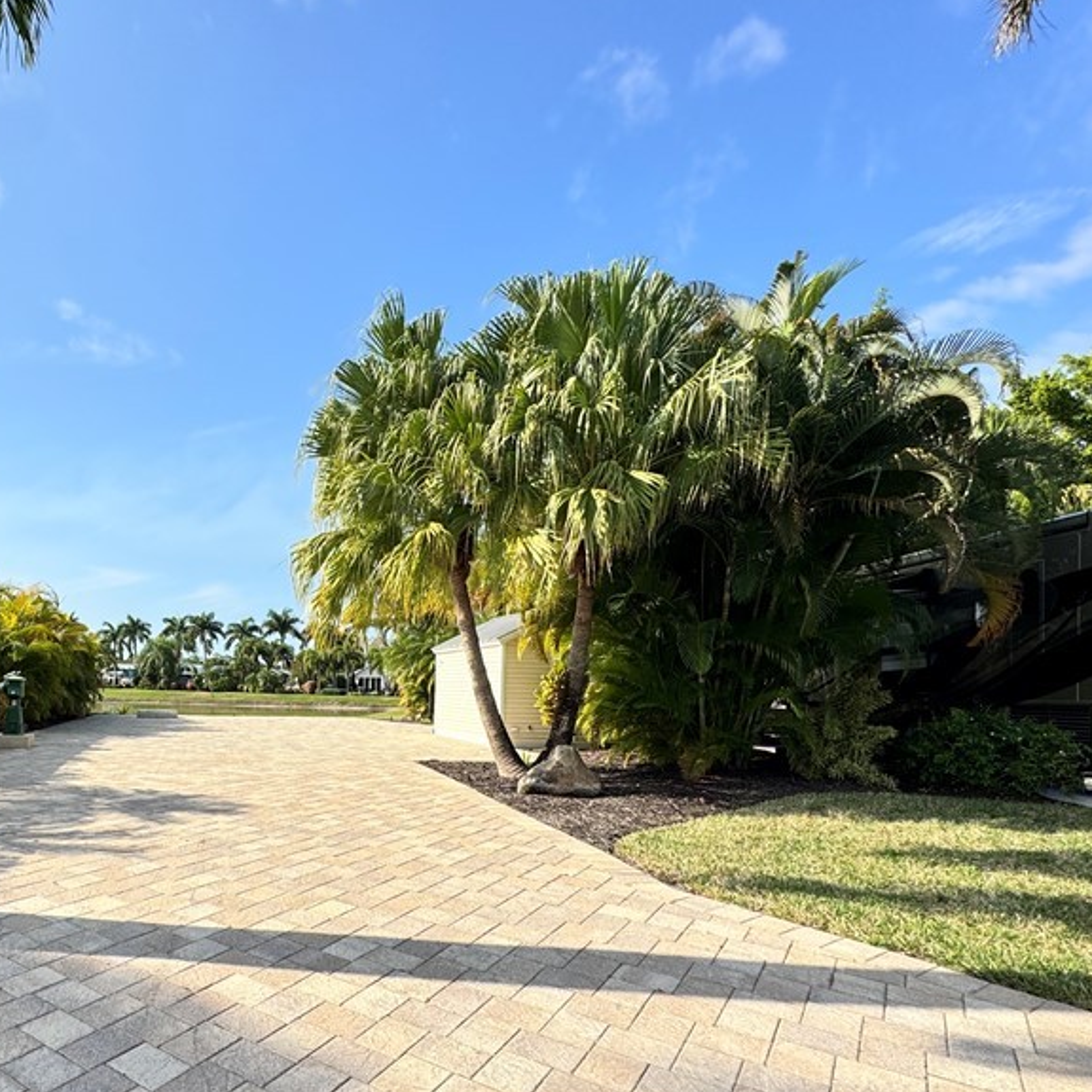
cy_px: 682
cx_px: 279
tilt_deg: +0.1
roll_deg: -1.7
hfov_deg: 65.5
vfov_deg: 68.5
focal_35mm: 22
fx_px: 785
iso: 50
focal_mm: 2.22
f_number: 2.2
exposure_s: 1/1299
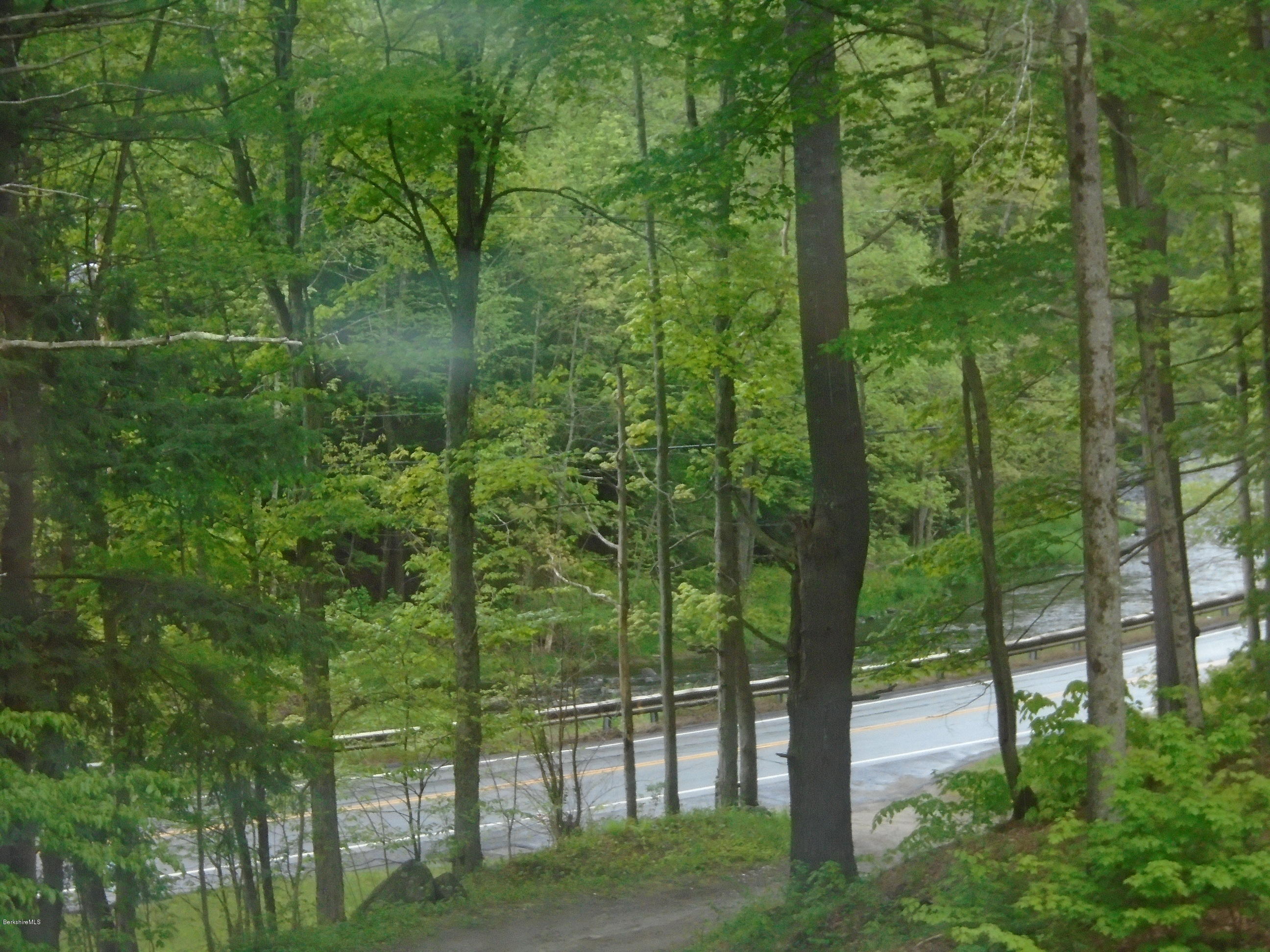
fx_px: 4769
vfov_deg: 11.4
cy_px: 476
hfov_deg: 15.2
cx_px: 635
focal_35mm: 130
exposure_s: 1/100
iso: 400
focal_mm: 23
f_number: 6.4
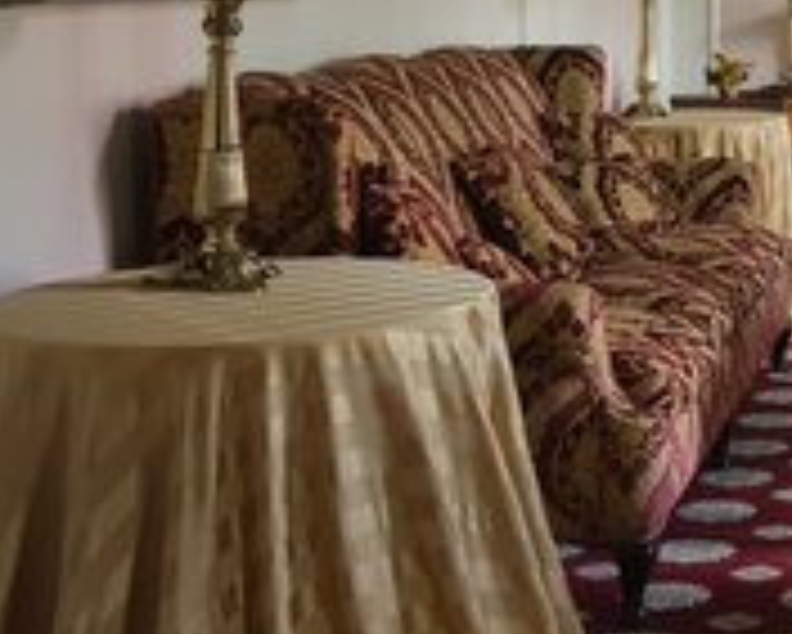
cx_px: 1040
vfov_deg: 18.6
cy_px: -18
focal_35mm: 80
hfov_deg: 21.5
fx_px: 1876
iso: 400
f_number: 16
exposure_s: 1.3
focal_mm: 37.6
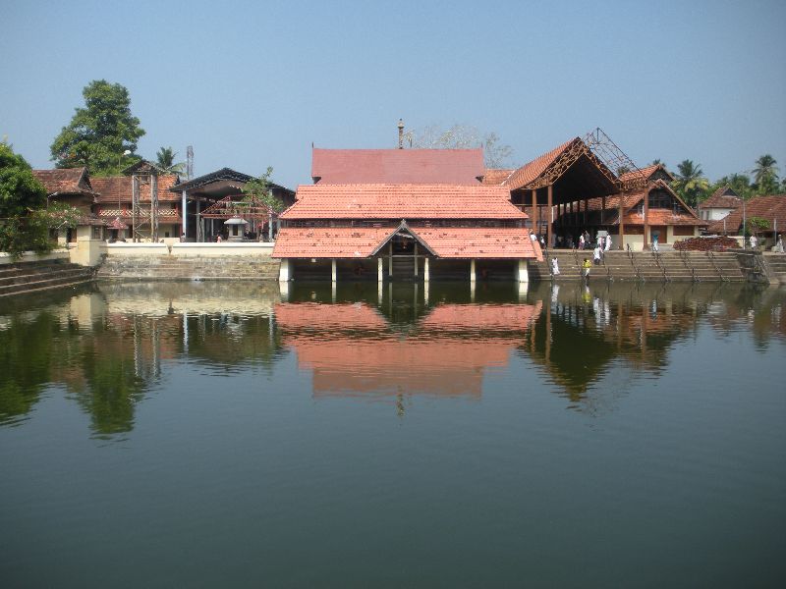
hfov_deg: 51.4
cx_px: 393
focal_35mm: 36
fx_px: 817
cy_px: 294
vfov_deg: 39.7
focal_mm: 6.3
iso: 64
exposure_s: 1/577
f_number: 3.5
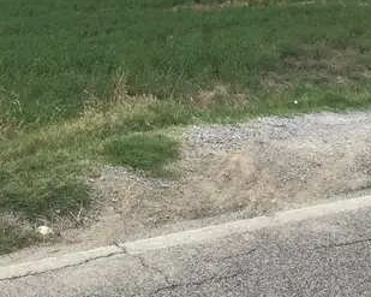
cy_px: -164
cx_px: 115
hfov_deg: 17.4
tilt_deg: -2.0
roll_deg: -2.6
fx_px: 1207
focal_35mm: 110
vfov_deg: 13.1
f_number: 2.2
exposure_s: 1/989
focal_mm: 4.15
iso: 32
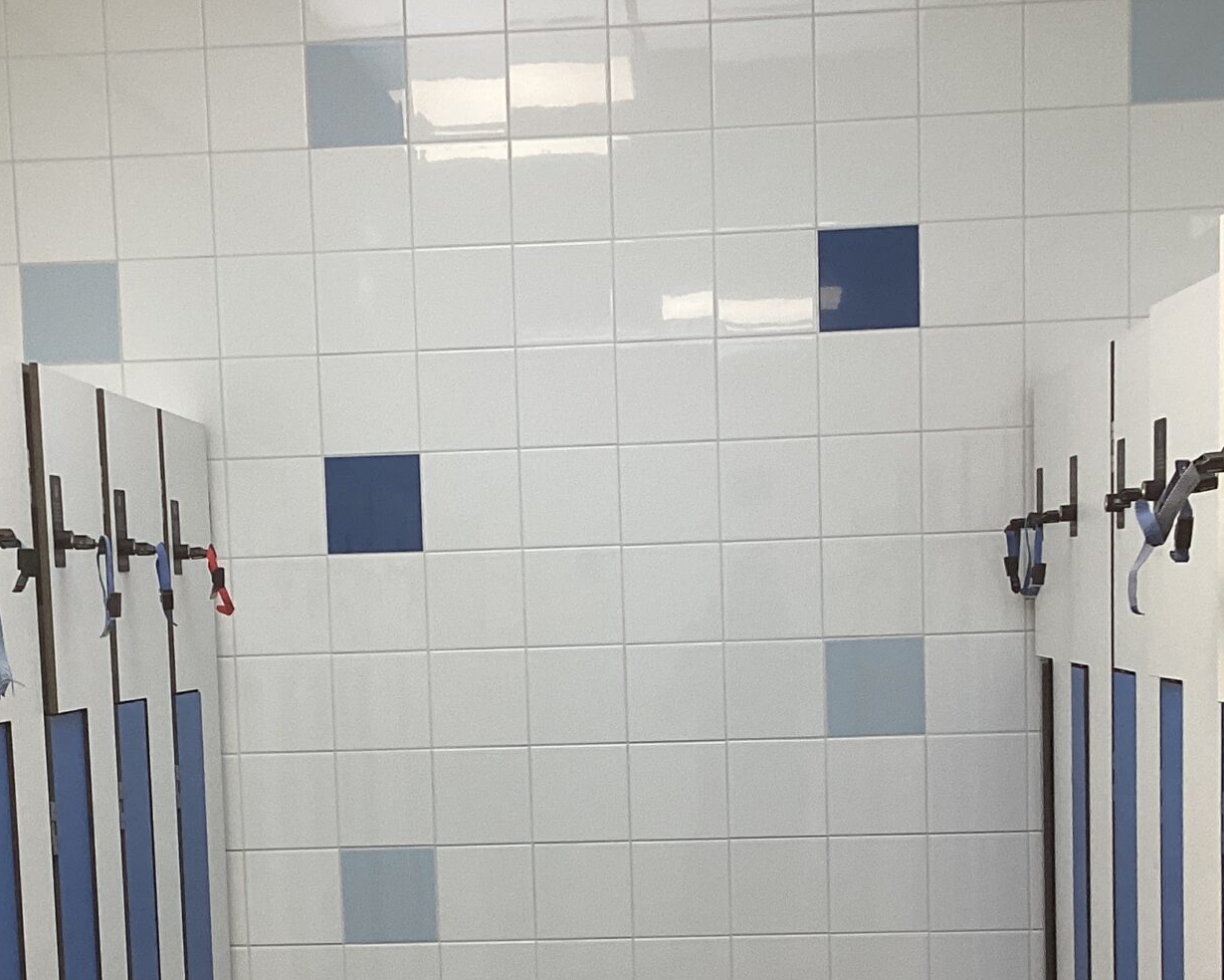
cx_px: 529
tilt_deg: -6.3
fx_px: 2282
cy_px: 835
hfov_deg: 30.0
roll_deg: +1.8
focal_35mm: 63
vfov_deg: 23.7
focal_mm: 3.3
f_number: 2.4
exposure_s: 1/60
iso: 64
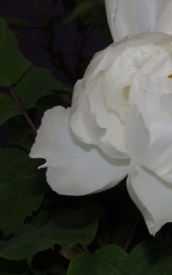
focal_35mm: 113
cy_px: 104
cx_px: 170
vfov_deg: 18.4
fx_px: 847
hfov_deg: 11.5
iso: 320
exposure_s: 1/50
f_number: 4.4
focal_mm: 9.6
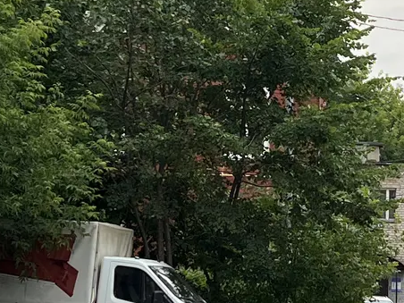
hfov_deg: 14.2
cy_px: 137
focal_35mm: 138
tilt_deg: +4.7
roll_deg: -0.6
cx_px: 354
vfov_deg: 10.7
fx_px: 1611
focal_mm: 5.7
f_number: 1.5
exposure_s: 1/125
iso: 32
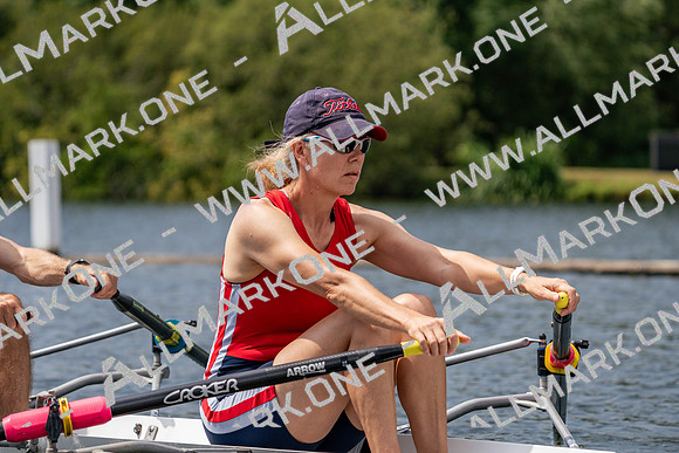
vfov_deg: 6.9
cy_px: 226
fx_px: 3773
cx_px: 340
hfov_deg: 10.3
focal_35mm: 200
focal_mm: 200
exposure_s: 1/1600
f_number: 5.6
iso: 200
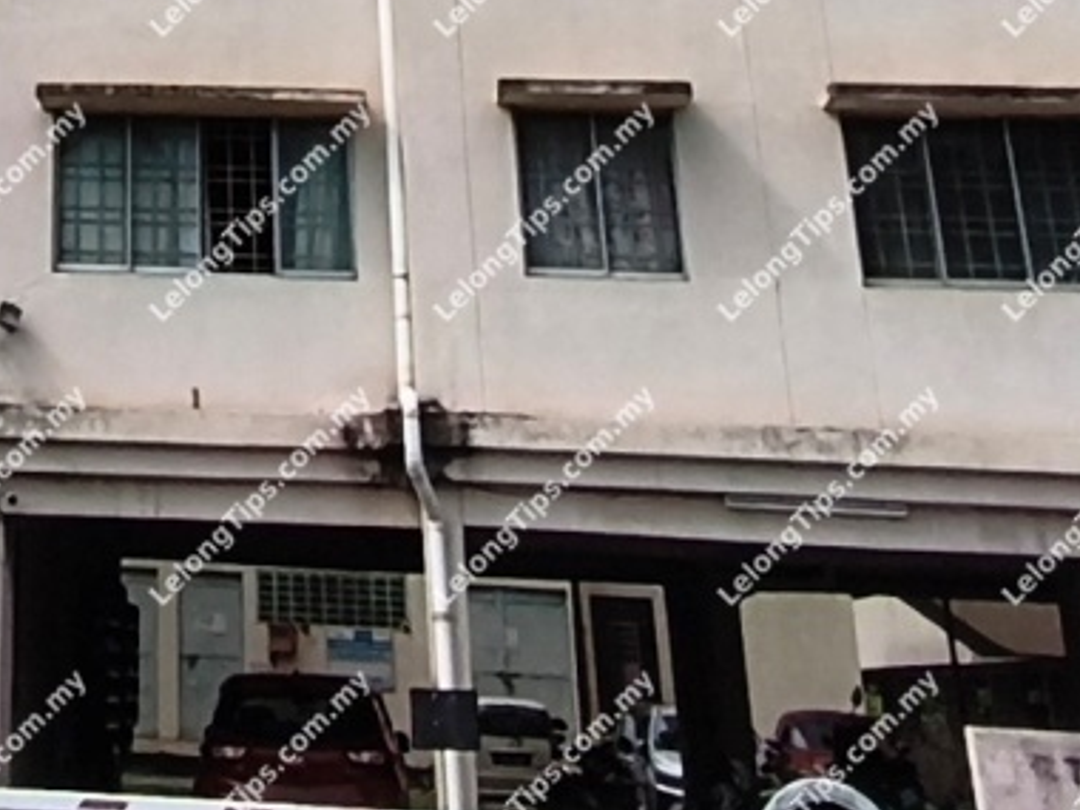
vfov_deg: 15.8
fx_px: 2184
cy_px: -882
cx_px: 80
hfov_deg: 26.7
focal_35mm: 70
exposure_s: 1/7843
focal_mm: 1.65
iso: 64
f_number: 2.2
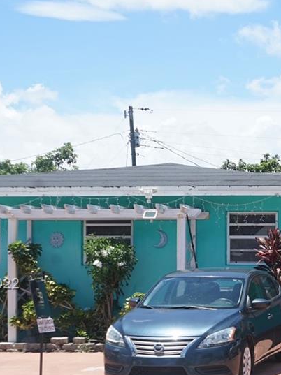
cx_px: 355
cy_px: 285
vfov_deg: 22.5
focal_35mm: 86
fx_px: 932
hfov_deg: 16.3
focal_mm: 30
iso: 100
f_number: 9
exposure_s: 1/160
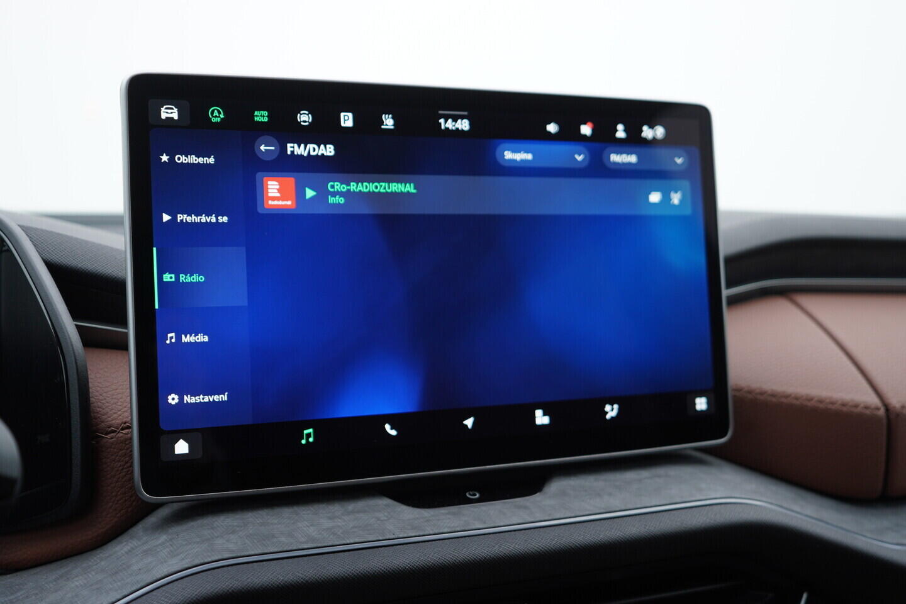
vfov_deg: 36.9
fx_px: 906
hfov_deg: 53.1
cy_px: 302
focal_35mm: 36
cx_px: 453
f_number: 2.8
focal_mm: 24
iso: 125
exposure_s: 1/40
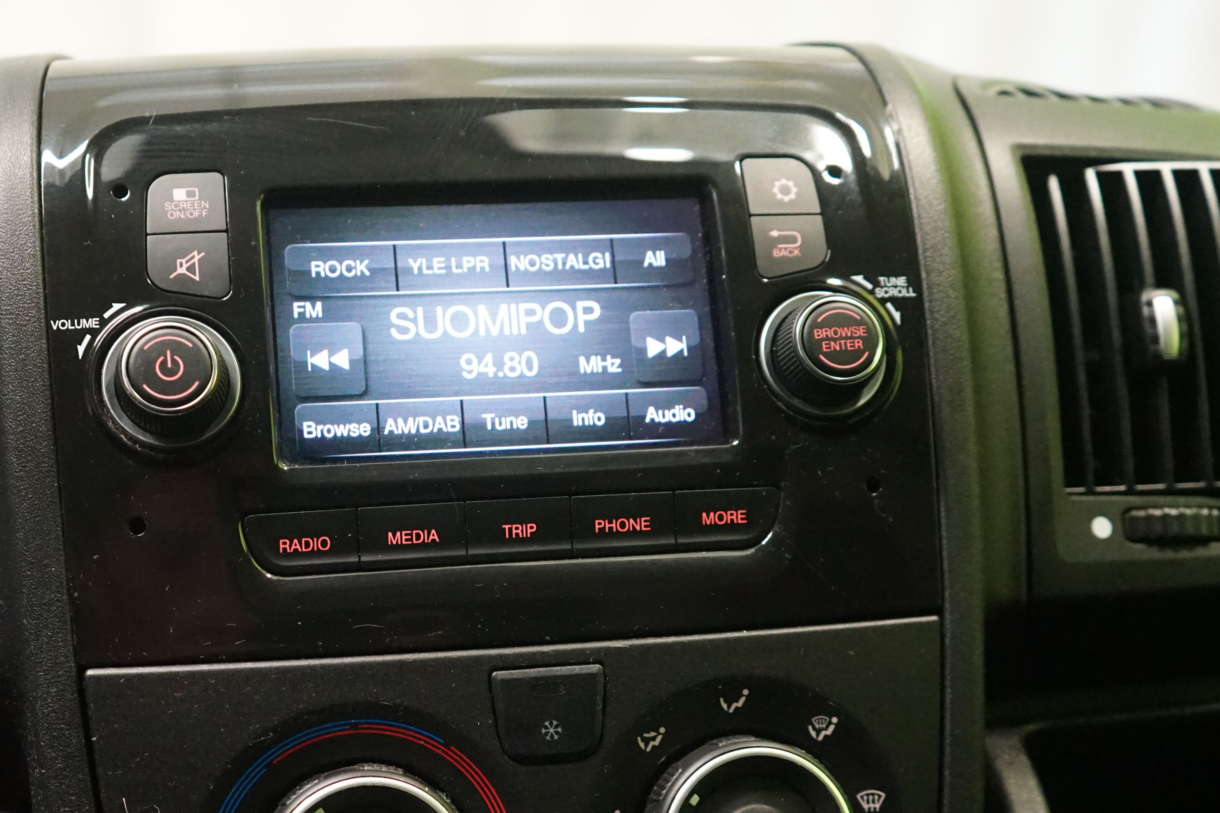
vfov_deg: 28.8
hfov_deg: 42.6
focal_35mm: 46
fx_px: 1559
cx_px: 511
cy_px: 600
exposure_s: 1/50
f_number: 4
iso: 6400
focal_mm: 31
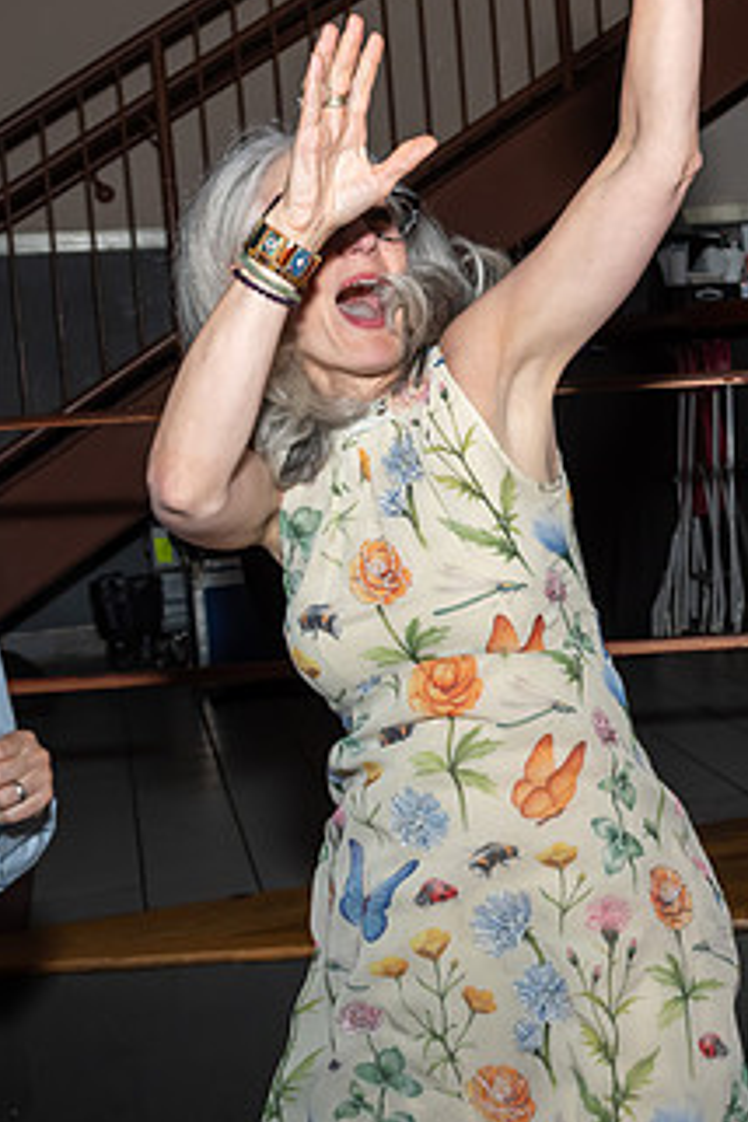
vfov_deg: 33.3
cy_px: 430
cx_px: 822
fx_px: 1870
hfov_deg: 21.5
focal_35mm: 60
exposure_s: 1/250
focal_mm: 19
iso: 400
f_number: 6.3
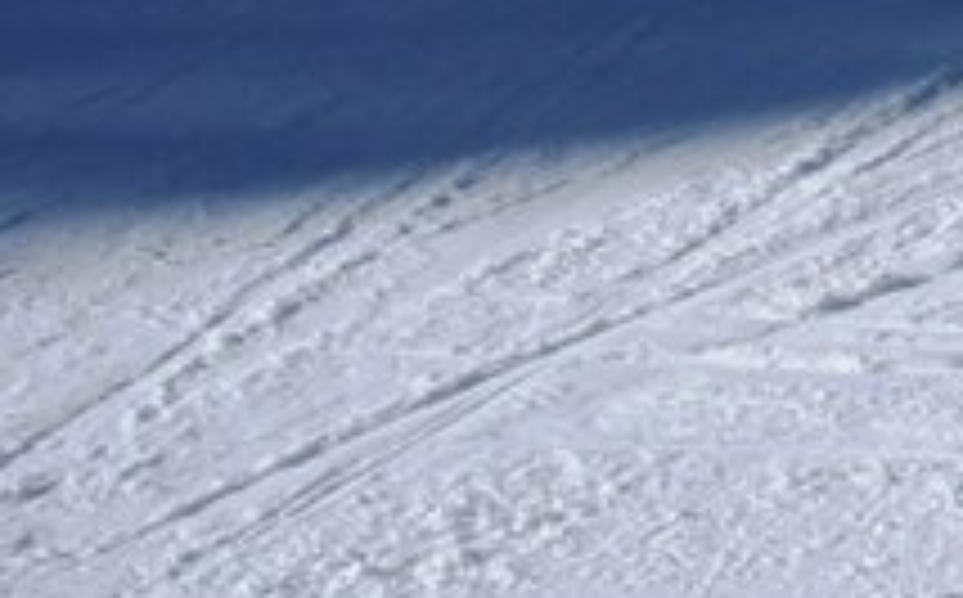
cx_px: 2187
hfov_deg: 10.2
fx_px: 4795
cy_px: -742
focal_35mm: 183
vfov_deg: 6.8
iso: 64
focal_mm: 6.3
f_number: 5.6
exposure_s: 1/686
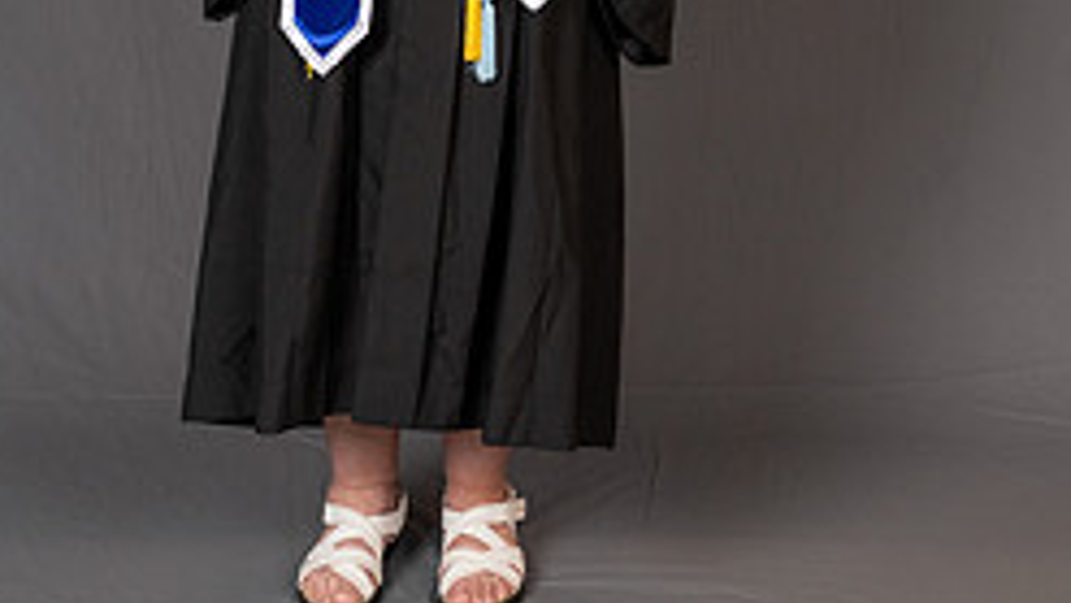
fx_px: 2925
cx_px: 481
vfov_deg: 11.5
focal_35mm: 103
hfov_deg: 20.7
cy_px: -134
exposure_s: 1/200
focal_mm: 54
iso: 2000
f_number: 8
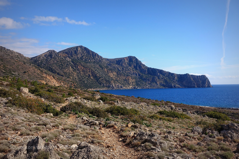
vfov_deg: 34.2
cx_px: 120
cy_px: 80
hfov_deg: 49.6
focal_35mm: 39
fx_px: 259
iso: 125
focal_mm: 14.3
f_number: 5.6
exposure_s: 1/640
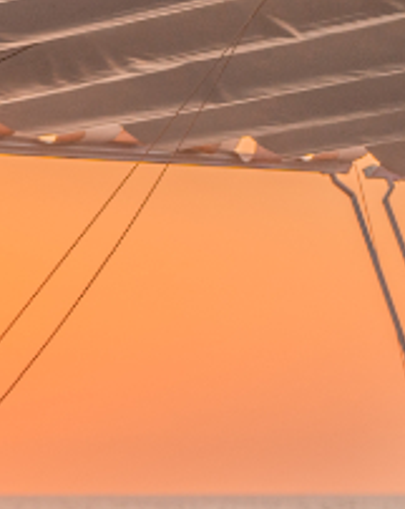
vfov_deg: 6.6
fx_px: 4400
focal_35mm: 293
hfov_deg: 5.1
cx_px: -604
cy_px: 653
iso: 100
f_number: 2.8
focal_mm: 70
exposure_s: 1/800
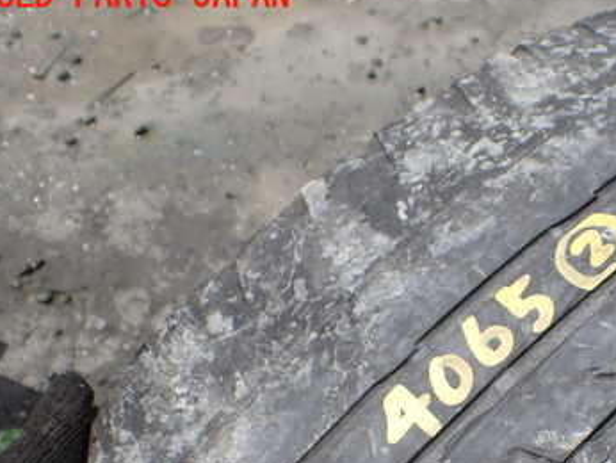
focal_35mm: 52
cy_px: 374
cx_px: 500
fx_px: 926
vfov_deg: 27.5
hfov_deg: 35.5
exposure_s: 1/1000
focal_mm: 5.4
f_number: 3.2
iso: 100
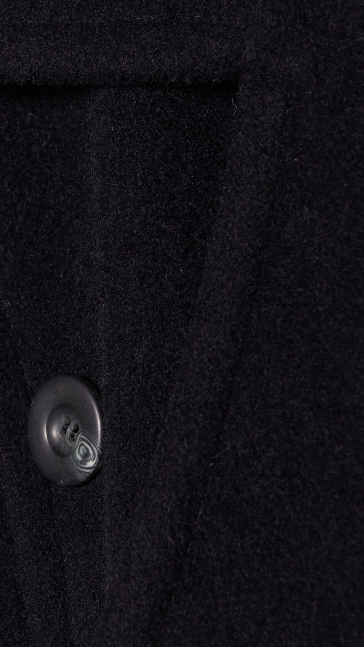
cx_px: 65
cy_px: 425
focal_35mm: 141
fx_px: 2418
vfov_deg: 15.2
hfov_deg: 8.6
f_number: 9
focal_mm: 55
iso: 200
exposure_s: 1/100
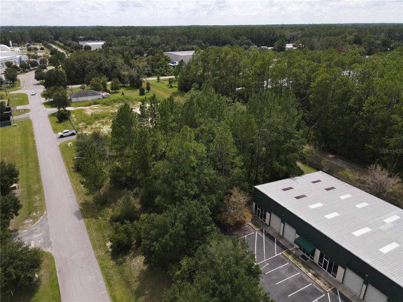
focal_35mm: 24
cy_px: 151
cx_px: 202
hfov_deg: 71.6
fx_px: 279
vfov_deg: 56.8
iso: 100
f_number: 2.8
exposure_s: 1/640
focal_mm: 4.5
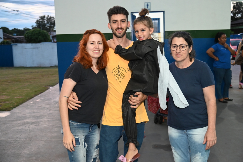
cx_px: 122
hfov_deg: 48.5
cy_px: 81
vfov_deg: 33.4
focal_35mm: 40
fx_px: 270
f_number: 4
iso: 3200
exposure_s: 1/60
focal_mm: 40
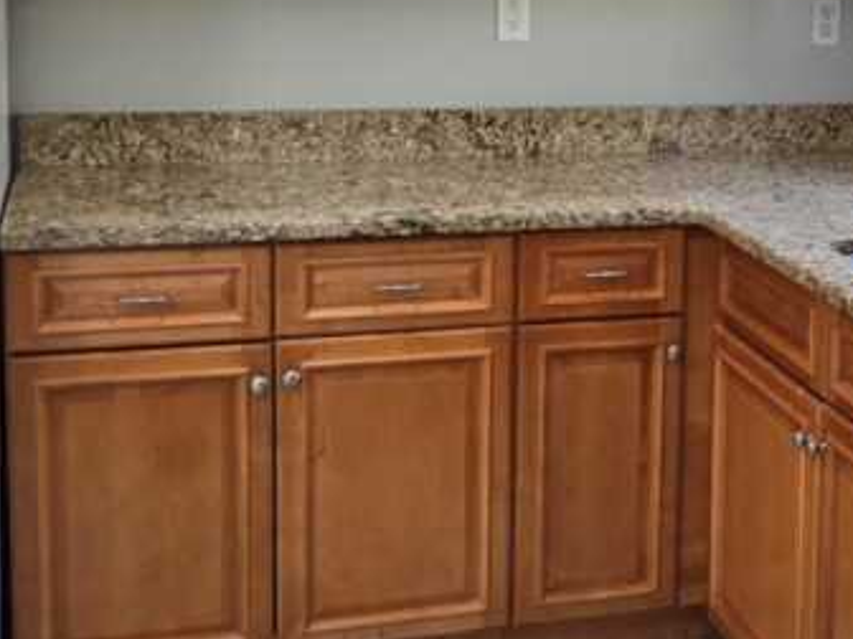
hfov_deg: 26.8
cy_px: 162
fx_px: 1725
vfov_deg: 20.8
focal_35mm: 70
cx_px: 769
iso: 160
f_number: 1.8
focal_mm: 5.4
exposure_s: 1/120
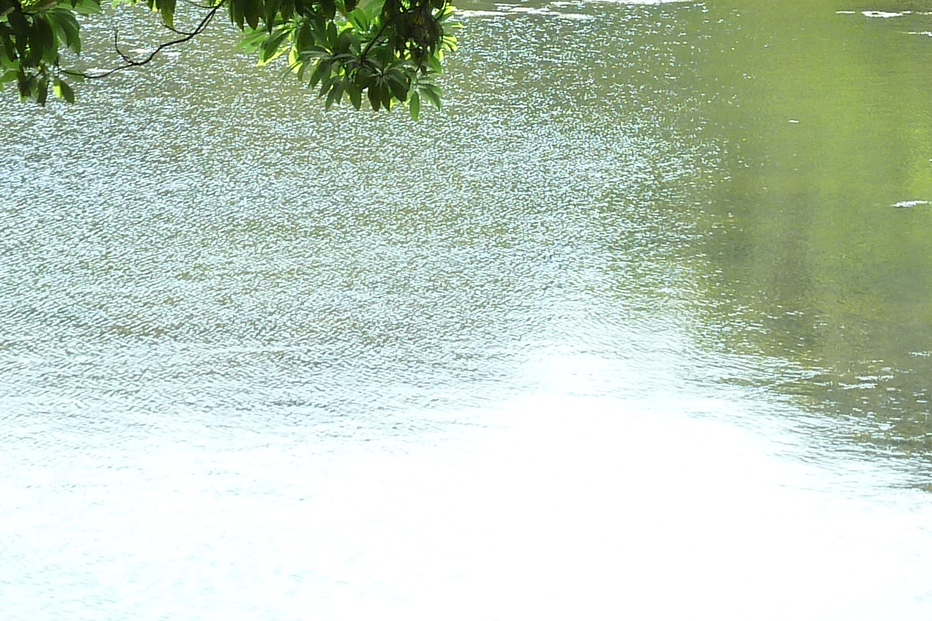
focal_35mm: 169
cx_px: 672
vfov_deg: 8.1
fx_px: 4375
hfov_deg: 12.1
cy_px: -100
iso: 125
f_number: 3.9
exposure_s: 1/100
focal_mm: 9.1
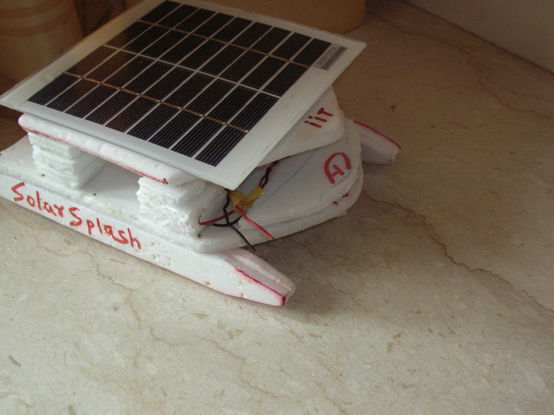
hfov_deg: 42.1
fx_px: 720
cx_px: 277
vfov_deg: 32.2
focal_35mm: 45
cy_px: 208
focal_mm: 7.5
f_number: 3.1
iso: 200
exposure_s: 1/24.2
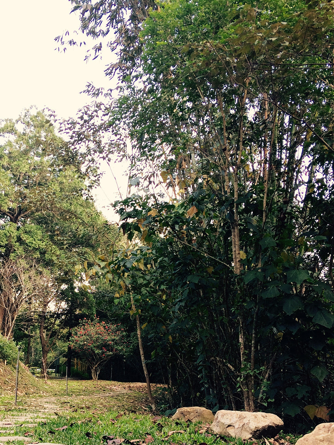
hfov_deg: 33.4
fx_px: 553
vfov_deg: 43.3
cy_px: 292
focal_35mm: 43
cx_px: 121
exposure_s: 1/60
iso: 32
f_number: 2.2
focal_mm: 4.15
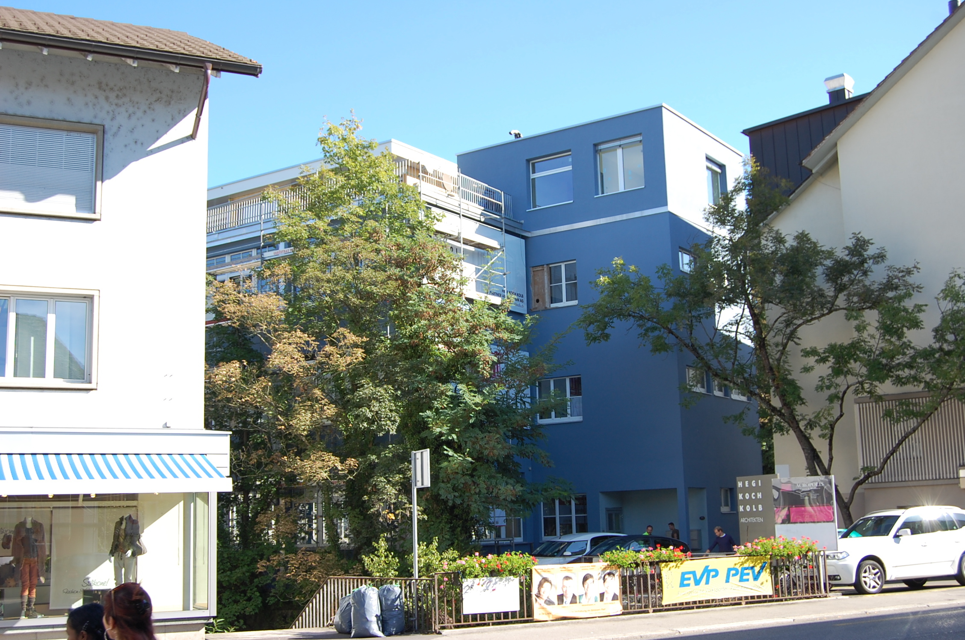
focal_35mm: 42
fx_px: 1124
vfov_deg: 31.8
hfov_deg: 46.5
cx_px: 482
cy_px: 320
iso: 200
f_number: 7.1
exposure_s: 1/200
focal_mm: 28
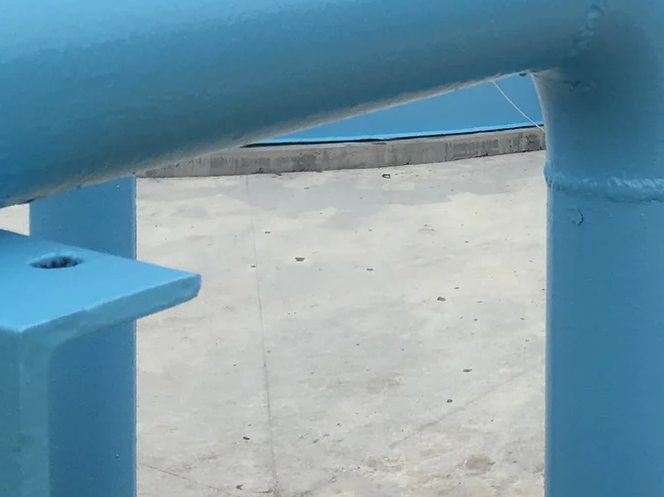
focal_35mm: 82
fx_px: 1573
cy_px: 39
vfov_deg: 17.7
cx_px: 629
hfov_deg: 23.1
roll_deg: -0.9
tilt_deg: -9.5
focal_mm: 4.15
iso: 25
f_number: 2.2
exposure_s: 1/1832
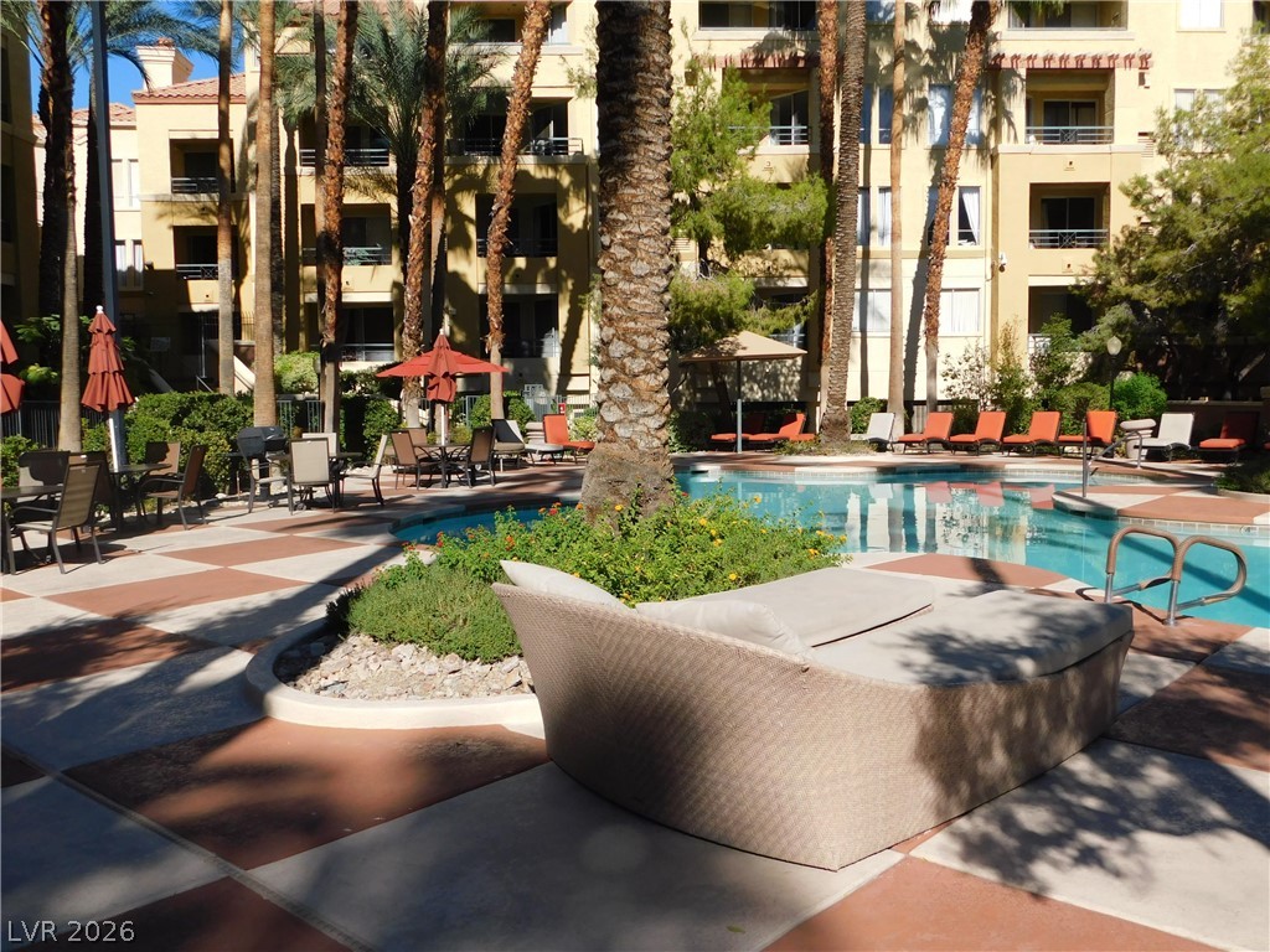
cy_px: 476
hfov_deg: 60.0
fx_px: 1101
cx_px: 635
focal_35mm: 30
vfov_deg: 46.8
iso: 125
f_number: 6.4
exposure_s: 1/400
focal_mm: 5.3
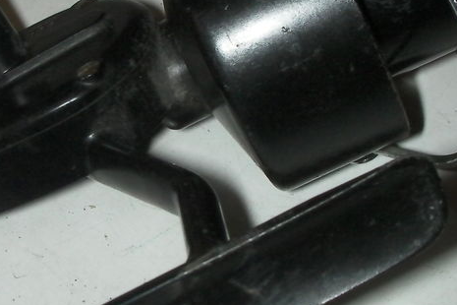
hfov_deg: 23.9
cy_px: 89
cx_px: 172
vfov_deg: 16.0
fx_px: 1079
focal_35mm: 85
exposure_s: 1/30
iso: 200
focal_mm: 6.3
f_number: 5.6
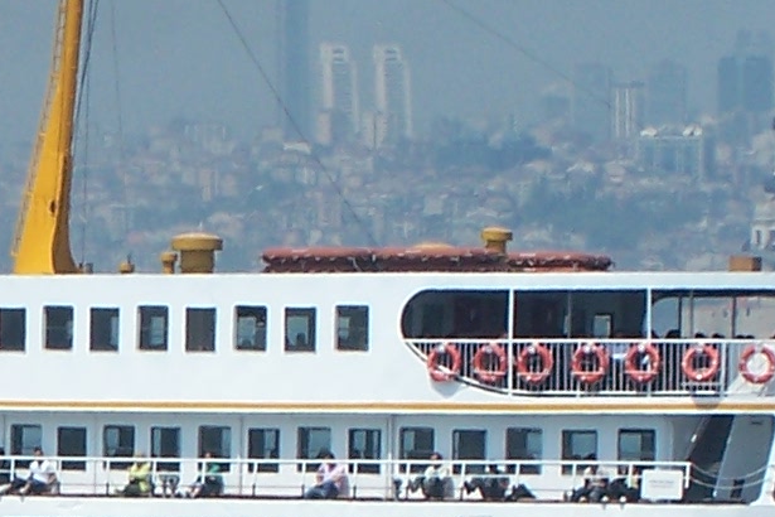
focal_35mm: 357
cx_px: -272
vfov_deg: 3.8
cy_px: 744
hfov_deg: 5.7
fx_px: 7685
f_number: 4.5
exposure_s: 1/750
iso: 80
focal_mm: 13.7
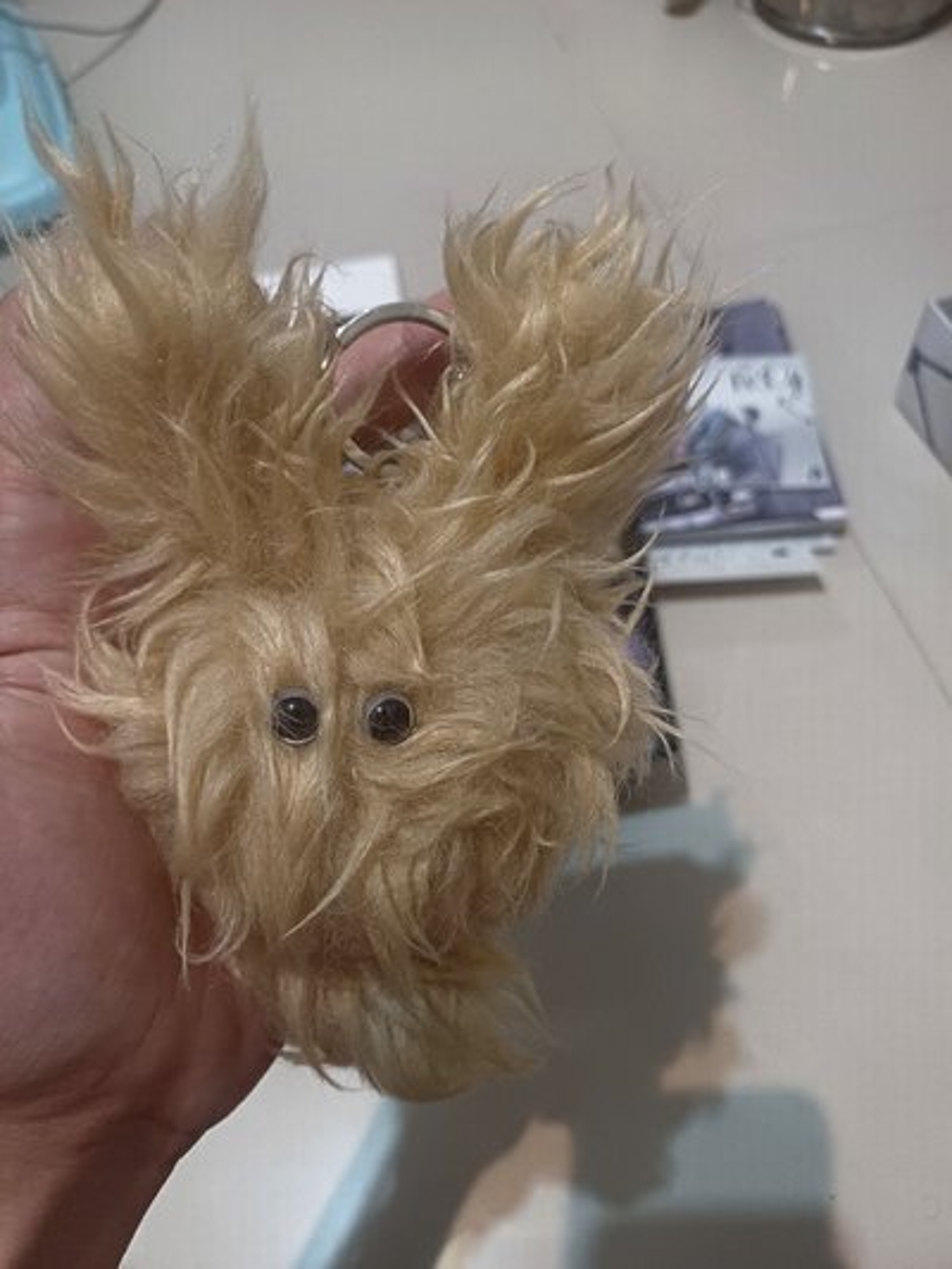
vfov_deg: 69.4
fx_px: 916
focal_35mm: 25
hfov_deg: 54.9
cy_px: 634
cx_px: 476
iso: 500
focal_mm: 4.65
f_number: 1.8
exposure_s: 1/24
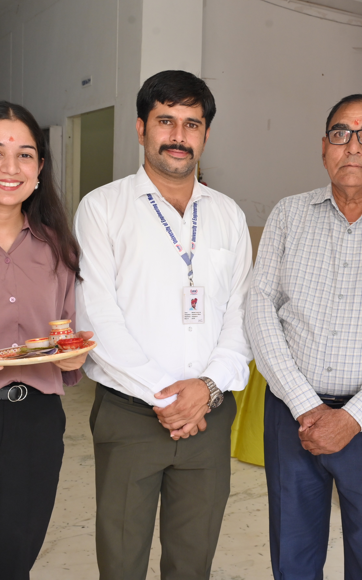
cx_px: 277
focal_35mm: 47
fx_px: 742
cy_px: 292
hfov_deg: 27.0
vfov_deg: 42.6
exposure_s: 1/160
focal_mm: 30
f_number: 9
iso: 1000
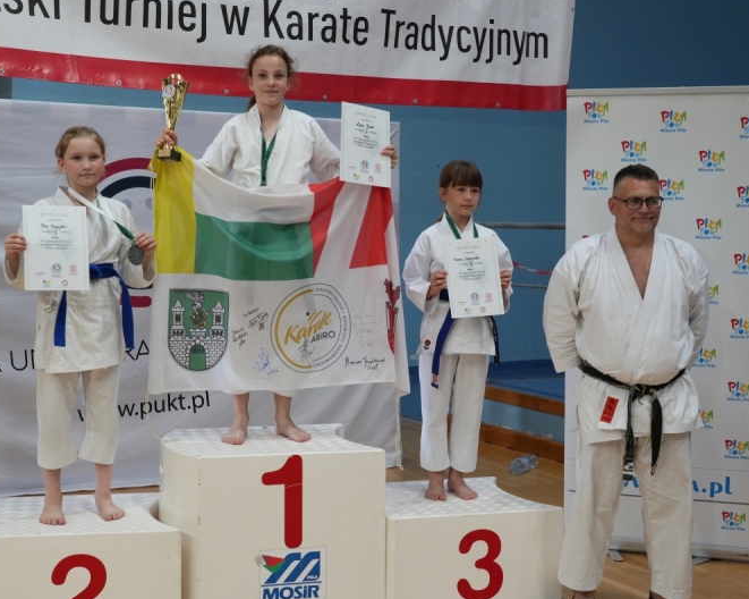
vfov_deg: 30.2
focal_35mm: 50
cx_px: 331
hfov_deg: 37.3
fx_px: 1108
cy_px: 299
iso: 800
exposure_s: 1/60
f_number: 7.1
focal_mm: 44
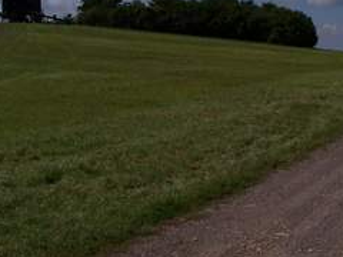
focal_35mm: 88
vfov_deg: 16.7
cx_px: 244
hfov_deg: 22.1
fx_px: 872
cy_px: 57
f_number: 5.6
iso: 64
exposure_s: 1/1000
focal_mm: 5.85
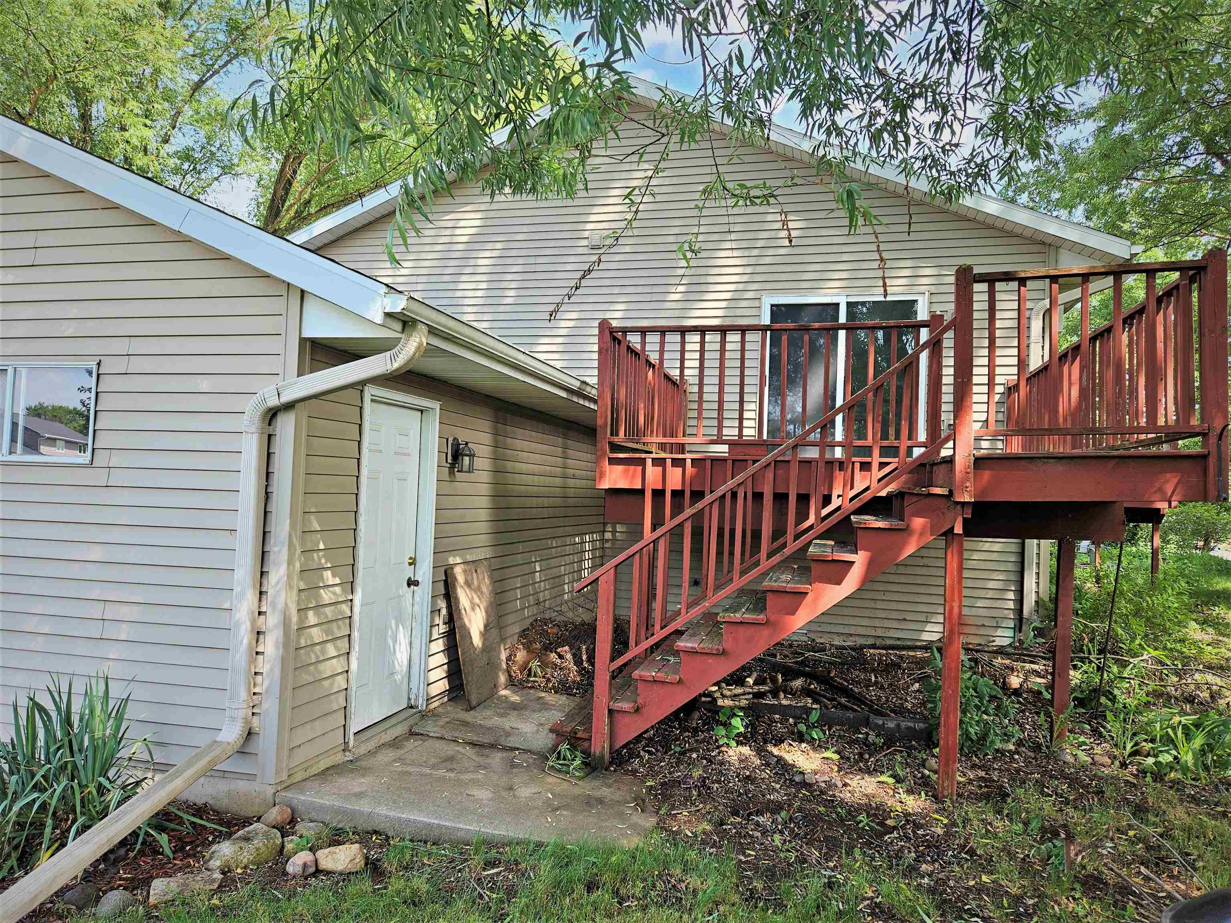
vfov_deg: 58.9
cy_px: 462
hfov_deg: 73.9
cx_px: 616
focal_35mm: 23
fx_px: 818
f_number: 1.8
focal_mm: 5.4
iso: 25
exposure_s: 1/185
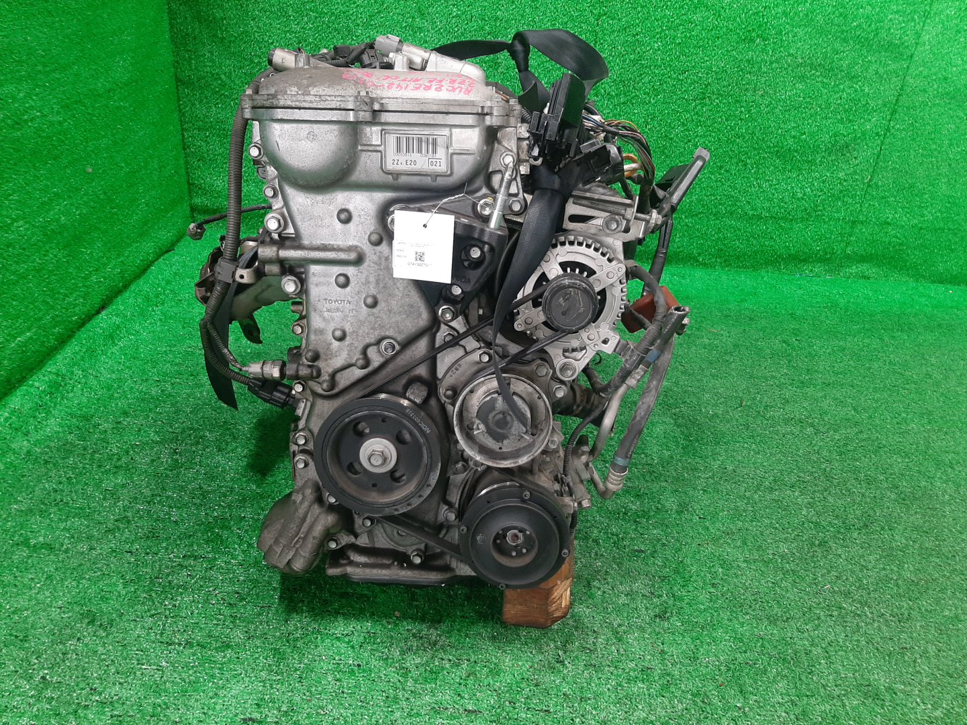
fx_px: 726
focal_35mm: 26
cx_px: 484
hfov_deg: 67.3
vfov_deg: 53.1
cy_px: 362
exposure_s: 1/50
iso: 141
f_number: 1.7
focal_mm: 3.93
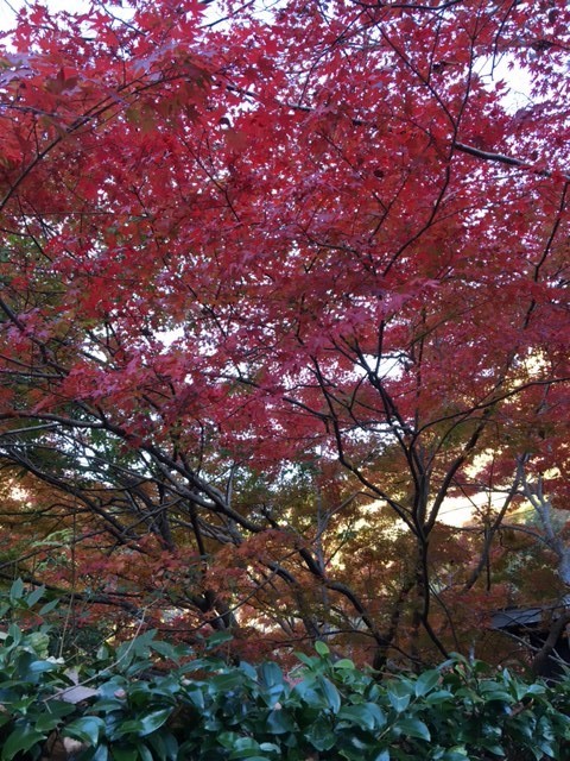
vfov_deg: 61.7
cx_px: 285
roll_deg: +3.2
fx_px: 637
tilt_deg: +28.1
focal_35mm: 29
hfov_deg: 48.2
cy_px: 380
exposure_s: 1/40
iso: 25
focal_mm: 4.15
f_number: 2.2
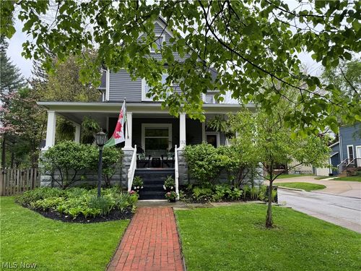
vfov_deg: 56.8
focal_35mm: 24
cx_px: 180
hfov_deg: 71.6
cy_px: 136
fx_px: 250
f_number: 1.78
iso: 80
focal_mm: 6.76
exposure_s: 1/539
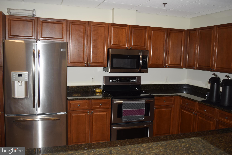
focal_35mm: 34
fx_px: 222
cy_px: 78
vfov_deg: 38.4
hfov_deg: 55.1
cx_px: 116
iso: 100
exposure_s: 1/60
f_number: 3.8
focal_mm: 23
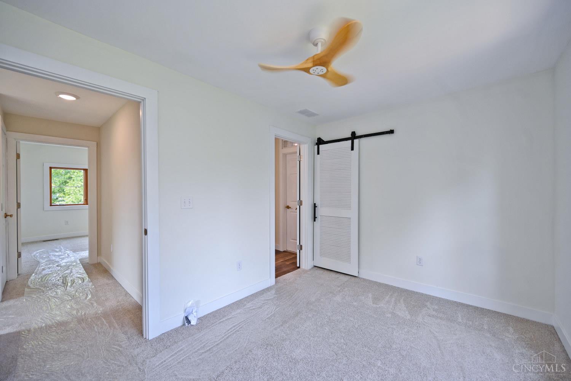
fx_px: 222
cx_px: 286
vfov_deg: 81.2
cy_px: 190
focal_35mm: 14
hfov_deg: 104.3
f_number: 4.5
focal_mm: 14
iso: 200
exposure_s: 1/80
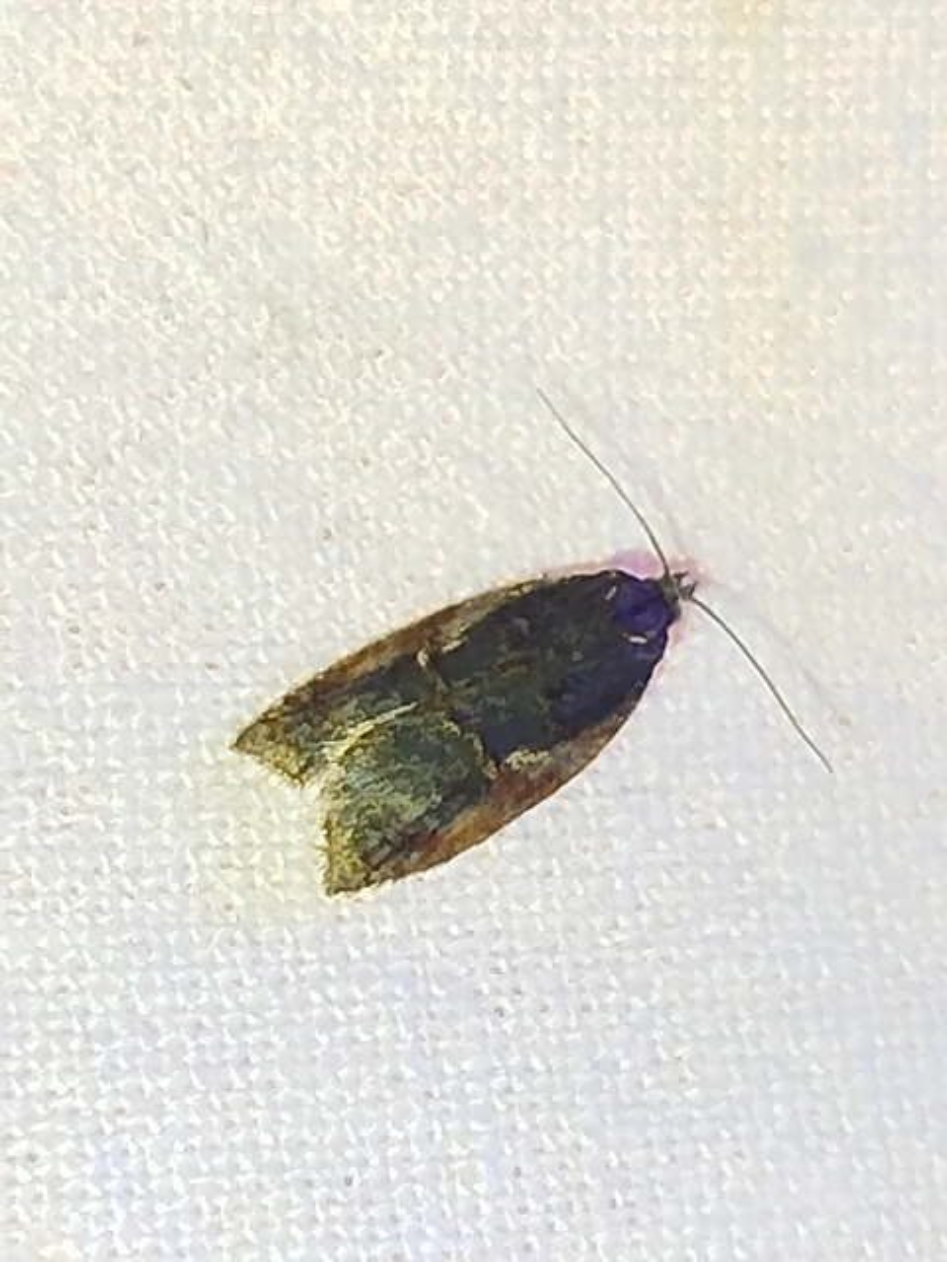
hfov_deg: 10.9
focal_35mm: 136
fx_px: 4961
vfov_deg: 14.5
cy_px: 631
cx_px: 474
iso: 125
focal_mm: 5.31
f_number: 1.7
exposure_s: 1/50
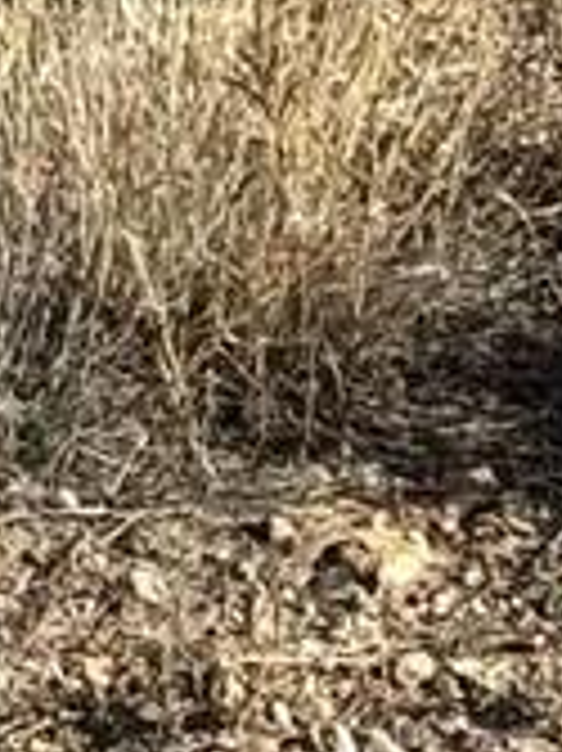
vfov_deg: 4.3
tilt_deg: -14.9
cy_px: -603
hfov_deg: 3.2
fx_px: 9970
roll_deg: +0.3
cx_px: -238
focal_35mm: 460
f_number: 1.78
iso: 64
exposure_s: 1/4608
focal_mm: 6.76
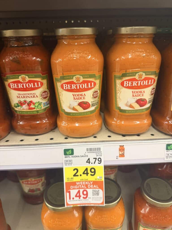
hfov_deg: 56.8
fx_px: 159
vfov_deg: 71.6
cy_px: 115
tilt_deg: -25.2
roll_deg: +1.7
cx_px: 86
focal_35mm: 24
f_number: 1.78
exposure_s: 1/44
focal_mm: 6.76
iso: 160
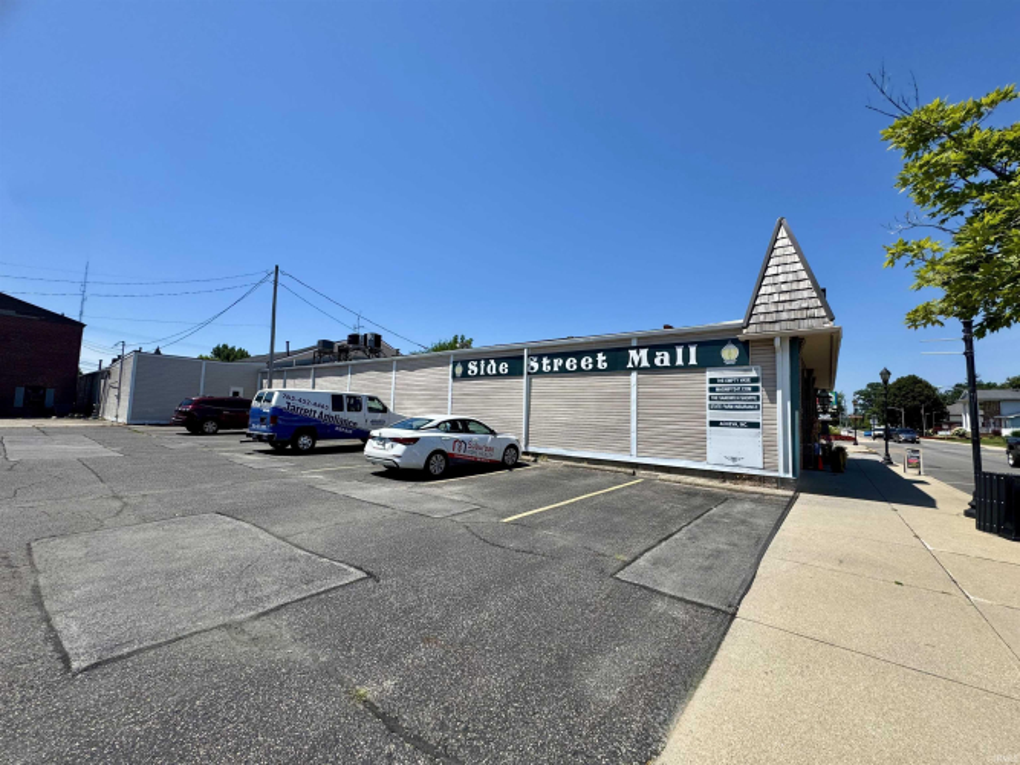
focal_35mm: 14
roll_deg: -2.2
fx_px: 412
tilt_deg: +5.3
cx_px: 510
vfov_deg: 85.7
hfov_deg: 102.1
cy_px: 382
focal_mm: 2.22
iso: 50
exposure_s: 1/2415
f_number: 2.2
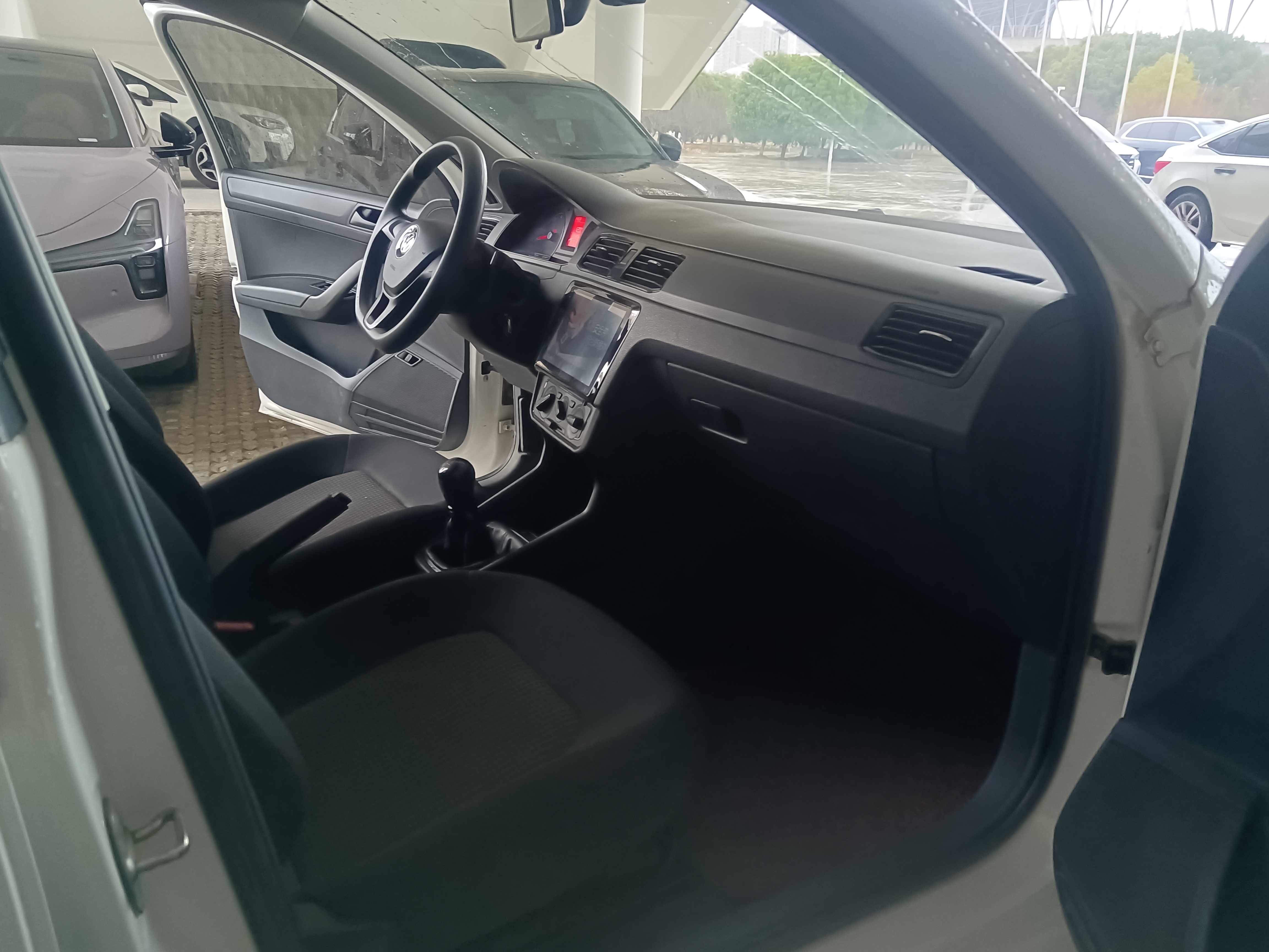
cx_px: 634
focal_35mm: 27
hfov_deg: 65.3
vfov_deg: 51.4
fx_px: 990
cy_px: 476
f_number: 1.9
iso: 1436
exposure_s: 1/100
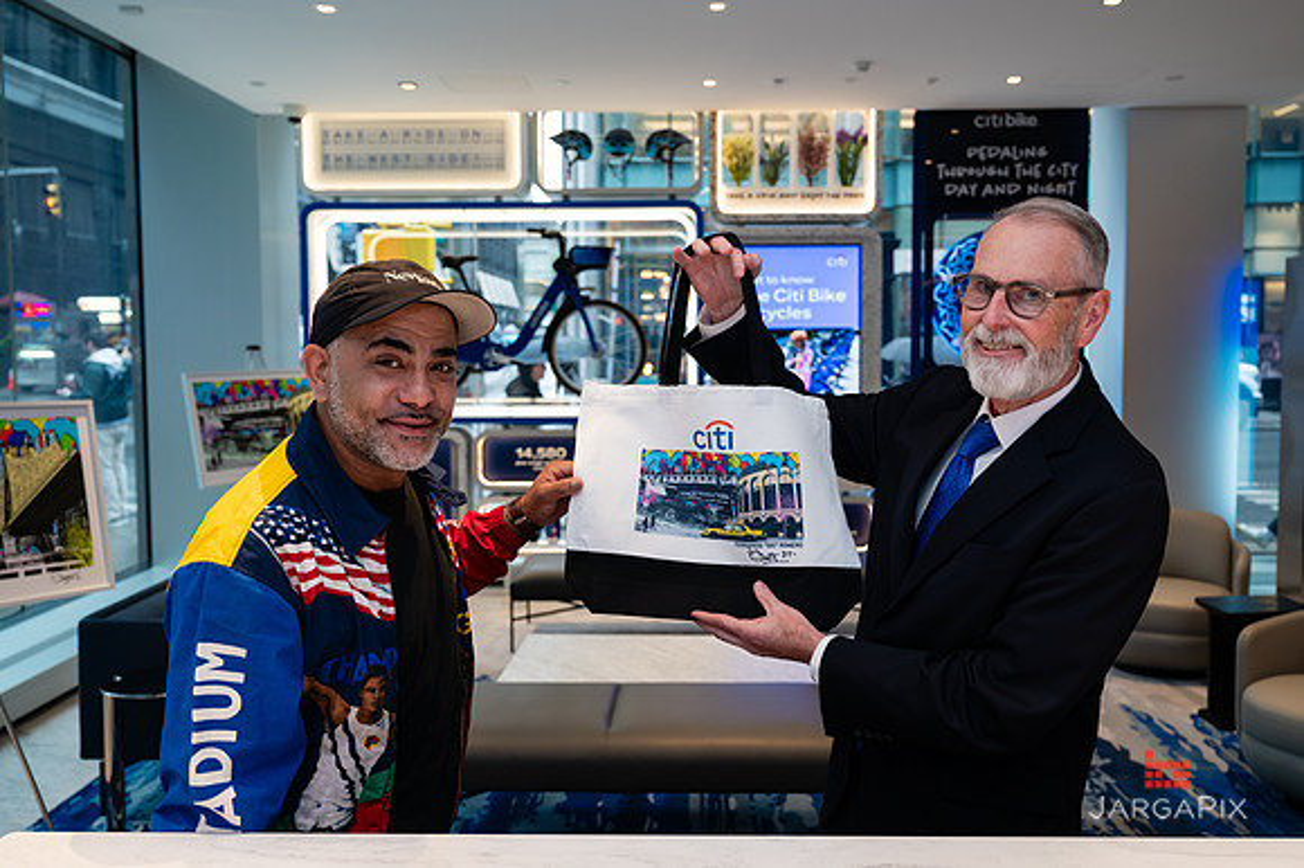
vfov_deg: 40.0
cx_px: 662
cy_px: 427
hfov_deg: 57.3
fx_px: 1192
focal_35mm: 33
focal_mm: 32
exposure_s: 1/160
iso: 500
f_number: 4
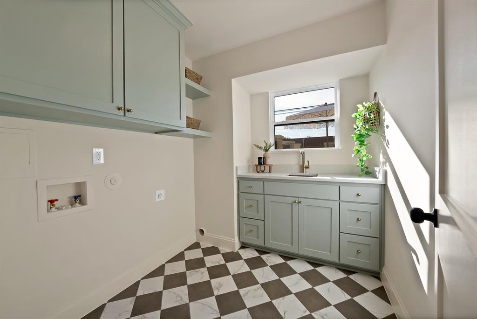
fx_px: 172
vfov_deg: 85.5
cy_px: 160
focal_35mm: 13
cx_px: 238
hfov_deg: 108.3
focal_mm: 13
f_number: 9
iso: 640
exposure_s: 1/30
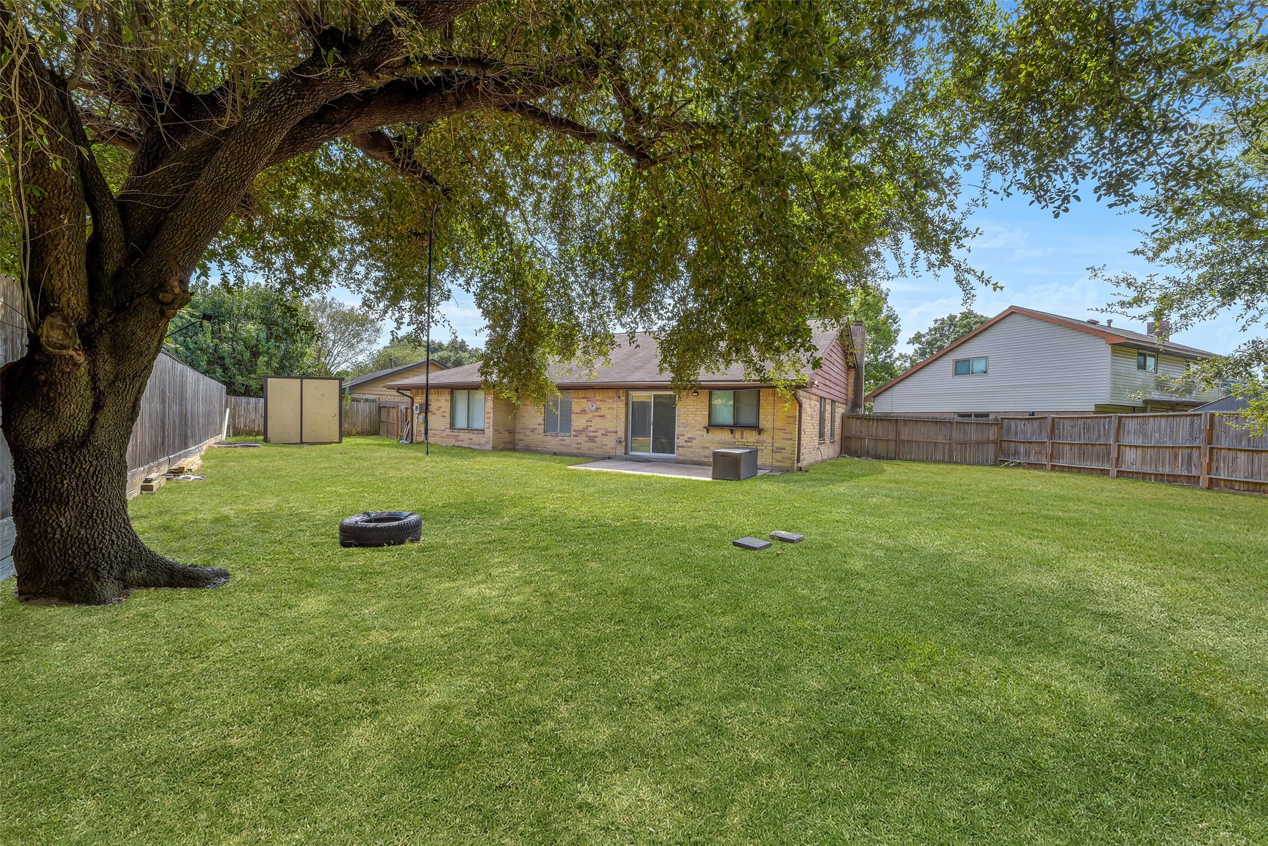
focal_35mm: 14
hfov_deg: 104.2
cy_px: 423
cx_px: 634
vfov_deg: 81.2
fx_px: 493
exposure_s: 1/500
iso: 500
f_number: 11
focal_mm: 14
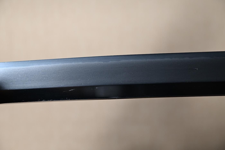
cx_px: 112
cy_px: 75
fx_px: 525
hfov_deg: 24.2
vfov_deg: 16.3
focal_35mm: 84
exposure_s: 1
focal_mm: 56
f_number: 5
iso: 100
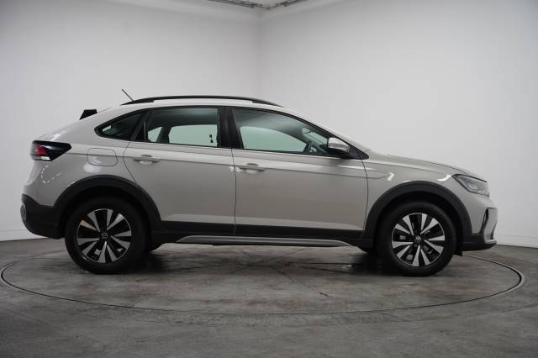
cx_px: 269
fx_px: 603
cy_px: 179
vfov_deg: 33.1
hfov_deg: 48.1
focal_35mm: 40
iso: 1000
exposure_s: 1/160
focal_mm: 40.4
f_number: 4
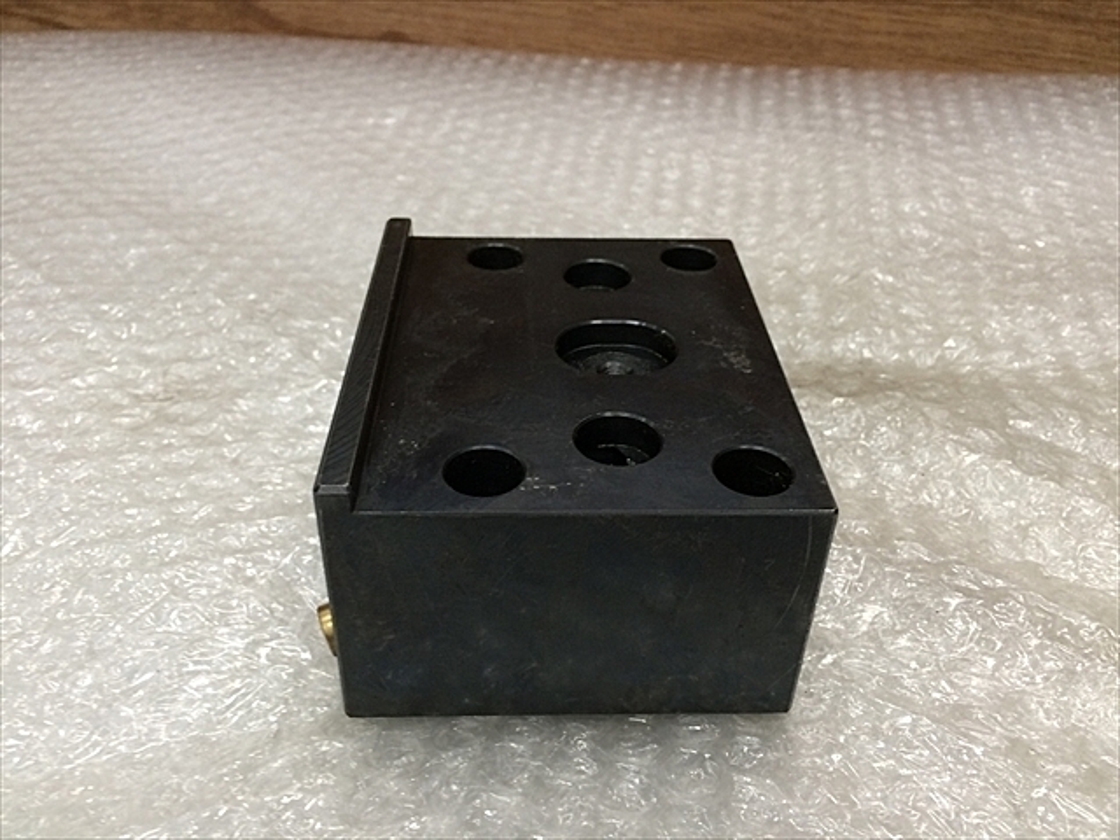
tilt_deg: -39.6
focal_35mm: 29
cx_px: 560
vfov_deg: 48.2
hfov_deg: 61.7
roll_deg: +1.7
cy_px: 420
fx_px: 938
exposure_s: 1/30
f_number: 2.2
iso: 80
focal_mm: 4.15
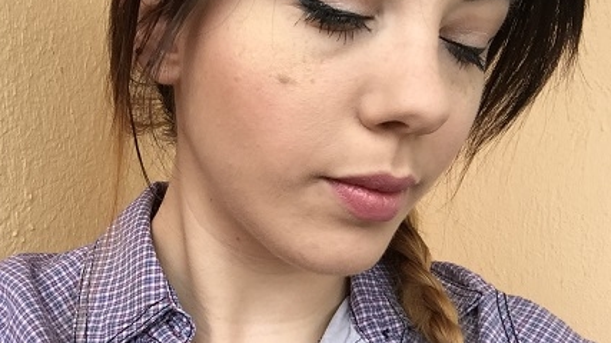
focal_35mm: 40
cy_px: 139
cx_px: 250
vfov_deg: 29.6
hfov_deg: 50.2
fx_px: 648
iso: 32
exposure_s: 1/173
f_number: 2.2
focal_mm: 2.65
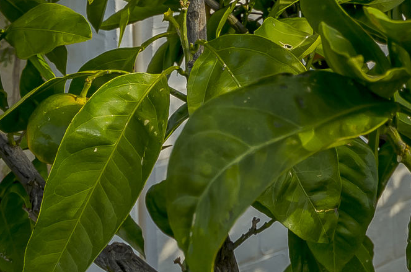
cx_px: 309
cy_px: -148
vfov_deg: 16.2
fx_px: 866
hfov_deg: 26.4
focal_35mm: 76
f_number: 8
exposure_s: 1/250
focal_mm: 12
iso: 100
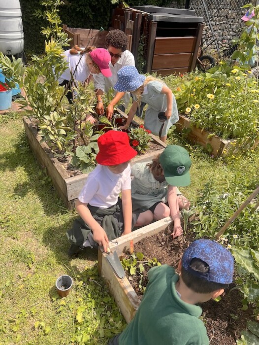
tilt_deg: -37.7
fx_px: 259
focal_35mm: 26
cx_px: 130
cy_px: 172
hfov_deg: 53.1
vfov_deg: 67.3
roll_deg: -1.8
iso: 50
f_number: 1.5
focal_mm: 5.7
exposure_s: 1/2165
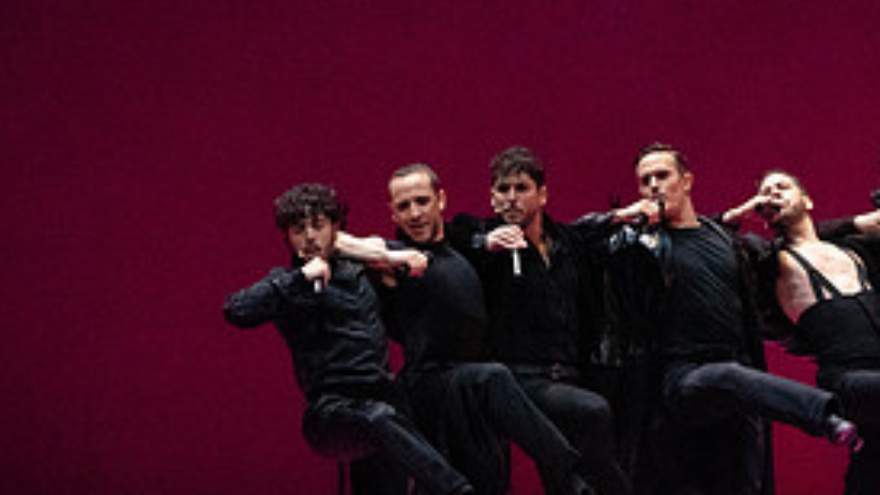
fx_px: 11128
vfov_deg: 2.5
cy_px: 243
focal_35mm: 477
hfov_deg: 4.5
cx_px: 691
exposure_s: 1/400
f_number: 10
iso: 25600
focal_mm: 215
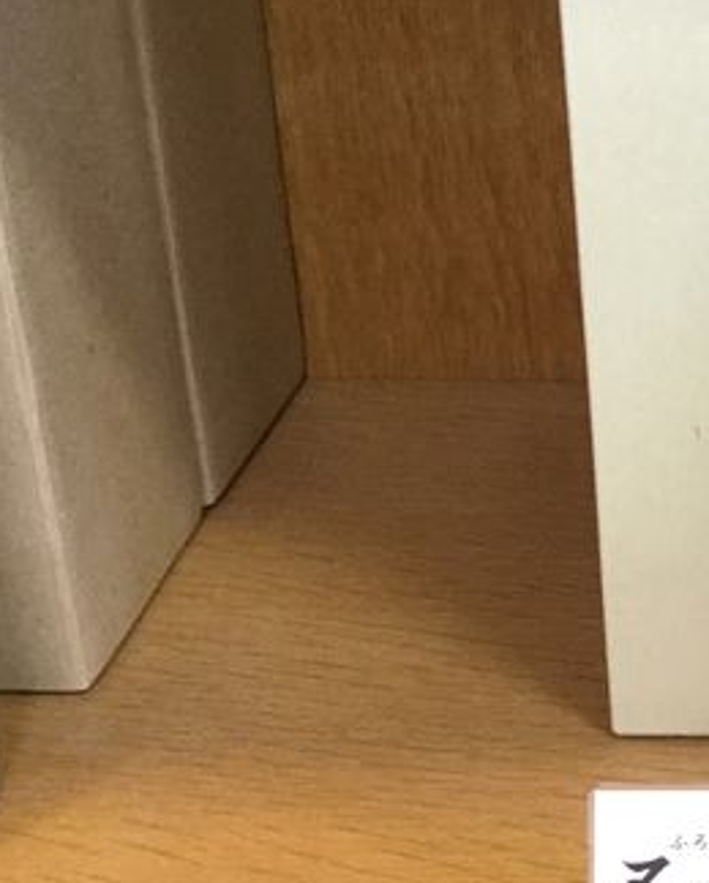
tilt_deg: -24.0
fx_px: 1990
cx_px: 969
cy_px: 252
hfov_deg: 18.5
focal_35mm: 76
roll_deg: -2.0
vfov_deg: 24.8
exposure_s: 1/30
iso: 160
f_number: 2.4
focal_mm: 3.3
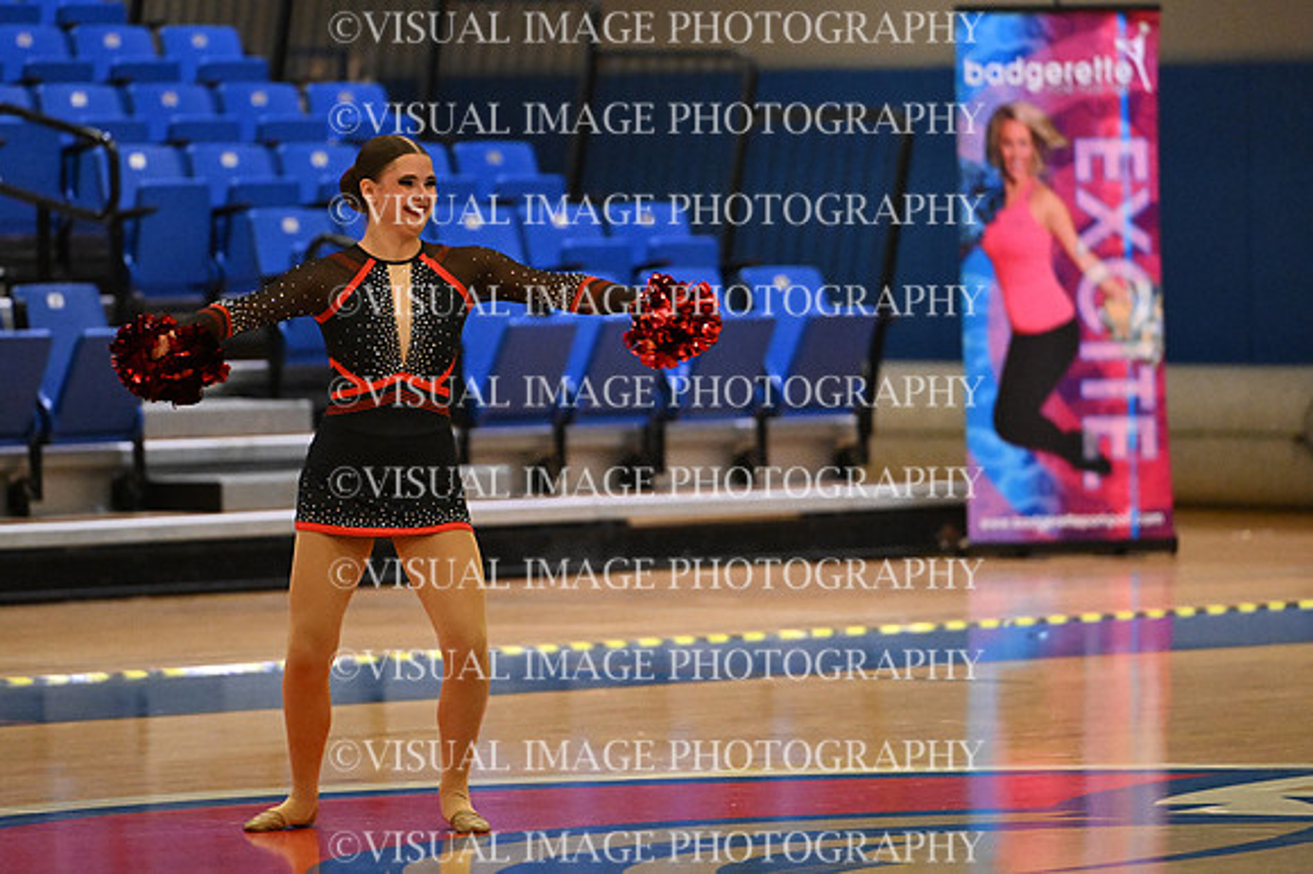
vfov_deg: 4.6
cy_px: 437
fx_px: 10935
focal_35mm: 300
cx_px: 656
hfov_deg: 6.9
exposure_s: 1/1000
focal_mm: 200
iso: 8000
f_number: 2.8
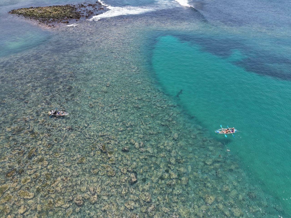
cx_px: 146
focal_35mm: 24
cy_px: 109
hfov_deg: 71.6
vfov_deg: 56.8
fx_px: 202
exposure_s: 1/4000
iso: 240
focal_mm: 8.67
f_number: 1.8
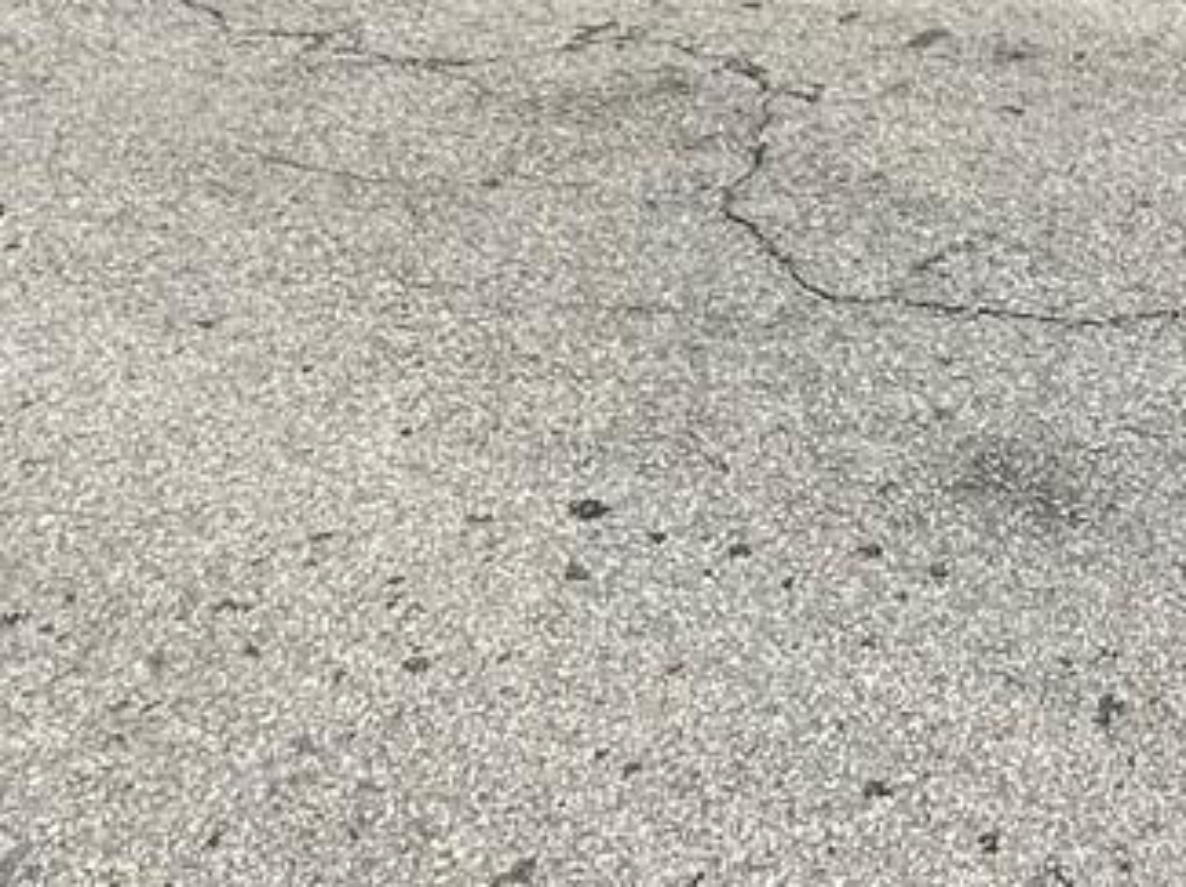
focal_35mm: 69
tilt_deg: +5.6
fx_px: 2361
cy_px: -934
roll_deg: +0.0
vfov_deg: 16.1
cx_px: 1277
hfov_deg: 26.2
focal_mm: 2.22
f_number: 2.2
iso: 50
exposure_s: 1/2257
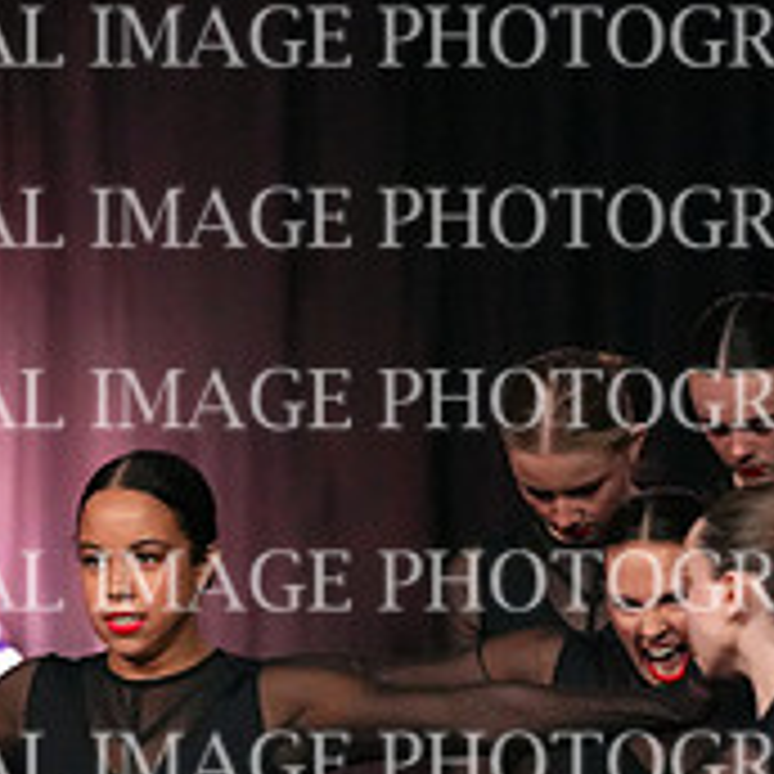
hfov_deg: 2.0
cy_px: 853
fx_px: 21730
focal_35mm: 859
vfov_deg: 2.0
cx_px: 356
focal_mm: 300
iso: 16000
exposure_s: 1/1250
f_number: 3.5
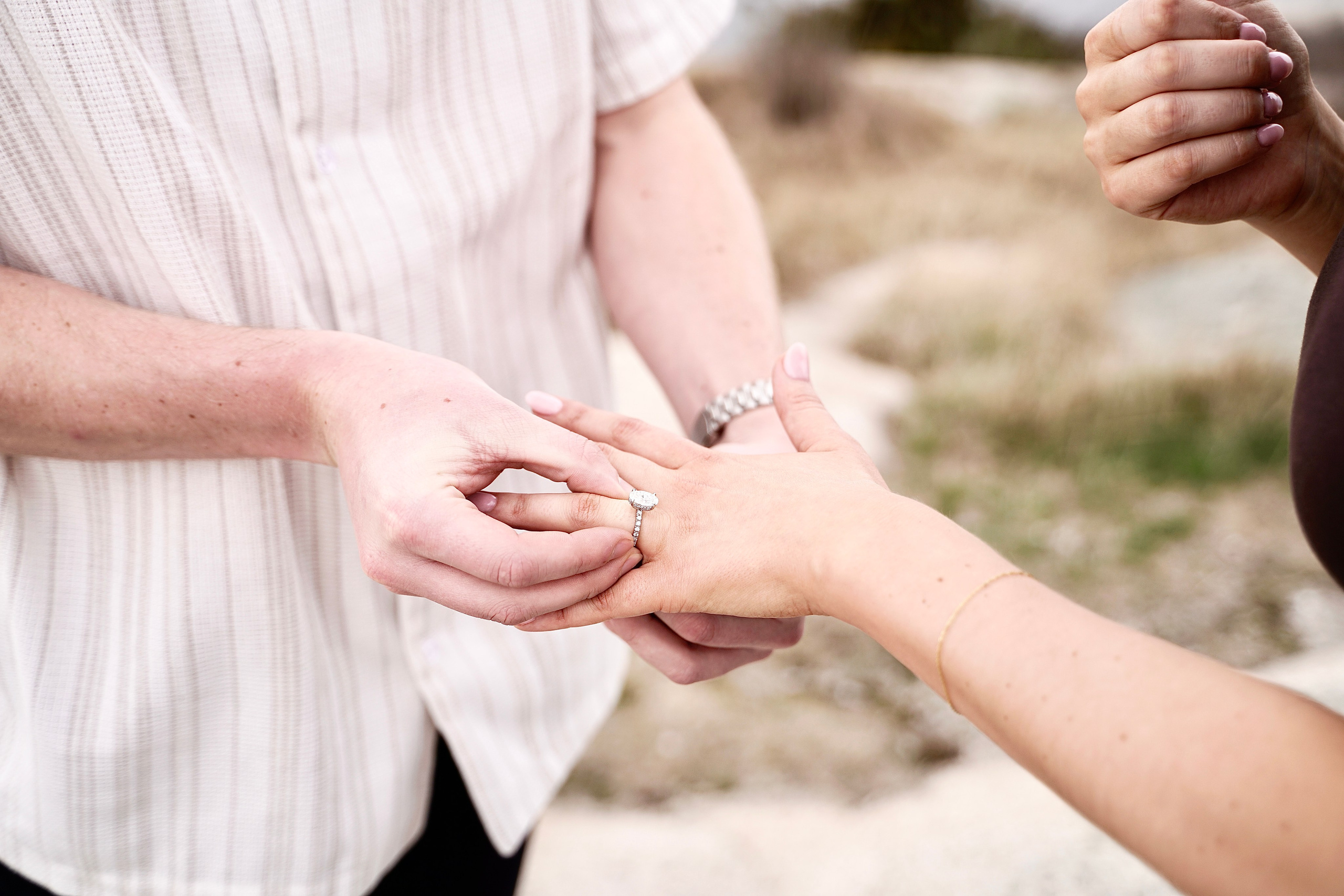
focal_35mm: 46
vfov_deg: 29.3
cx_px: 672
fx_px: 1718
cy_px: 448
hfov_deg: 42.7
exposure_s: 1/1000
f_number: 2.8
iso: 100
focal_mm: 46
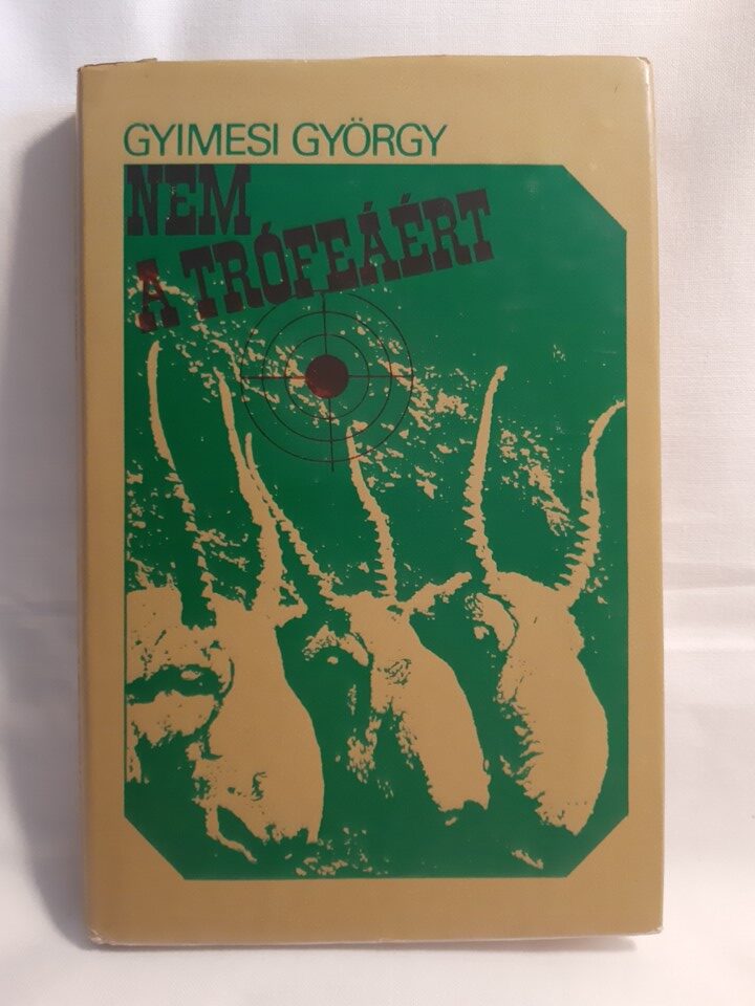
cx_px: 378
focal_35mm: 27
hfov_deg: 51.4
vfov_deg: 65.3
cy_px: 503
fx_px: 785
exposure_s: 1/20
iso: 400
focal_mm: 3.93
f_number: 1.7
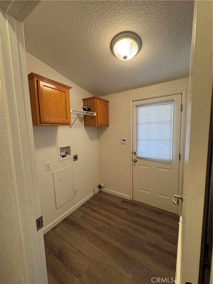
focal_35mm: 14
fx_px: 115
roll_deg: +1.8
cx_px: 106
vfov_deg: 102.1
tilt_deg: -4.9
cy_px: 142
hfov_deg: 85.7
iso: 160
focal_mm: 2.22
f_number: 2.2
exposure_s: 1/120
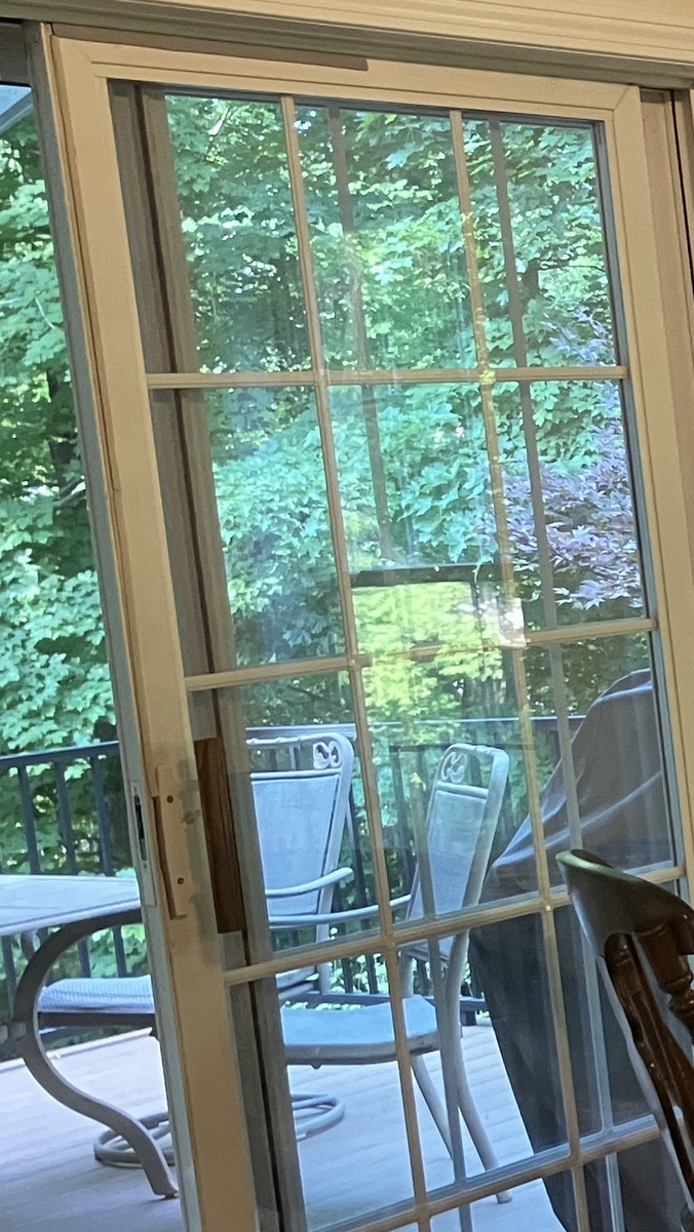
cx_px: 1375
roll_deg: +5.3
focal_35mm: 78
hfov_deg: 13.4
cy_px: 751
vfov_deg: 27.1
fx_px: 2551
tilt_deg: -5.5
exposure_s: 1/60
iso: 250
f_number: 1.8
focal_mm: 3.99
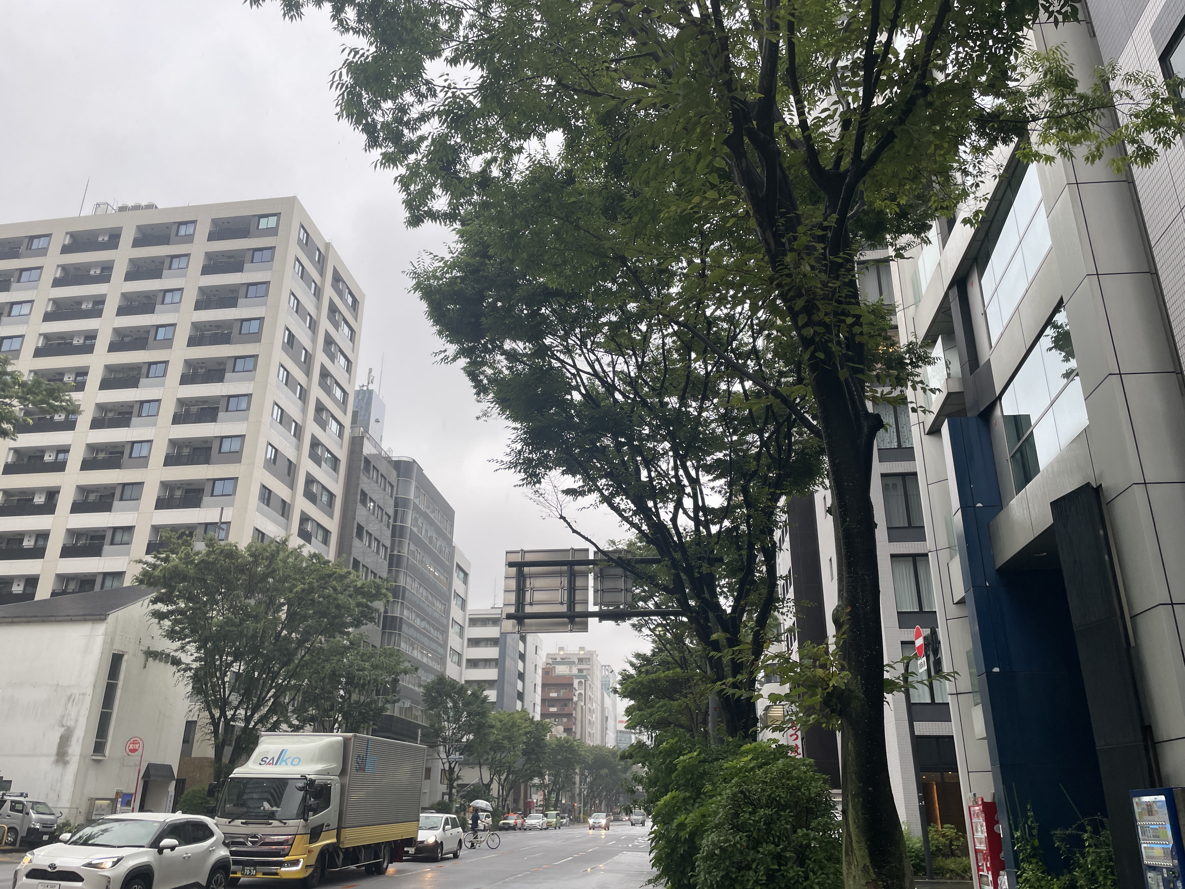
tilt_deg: +20.9
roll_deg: -0.6
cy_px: 444
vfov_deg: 53.1
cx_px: 592
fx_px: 890
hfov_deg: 67.3
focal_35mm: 26
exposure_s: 1/121
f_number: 1.6
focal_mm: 4.2
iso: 40
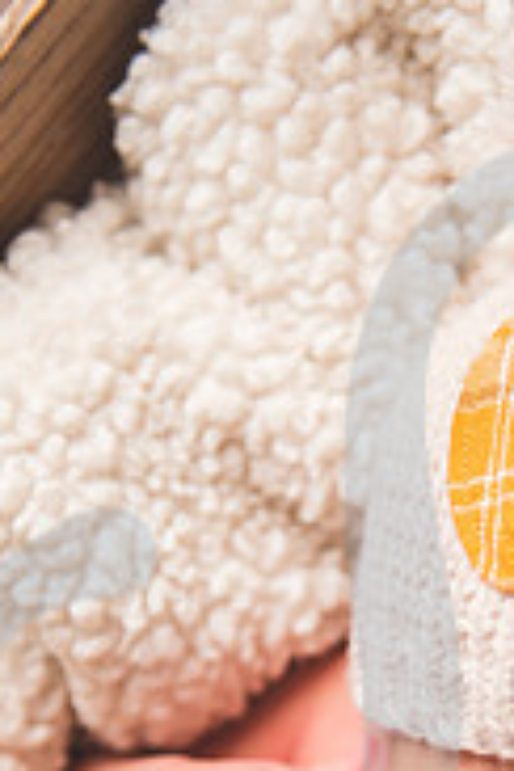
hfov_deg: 11.1
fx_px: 2634
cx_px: 485
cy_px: 847
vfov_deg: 16.2
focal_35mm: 123
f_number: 2.8
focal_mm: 50
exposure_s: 1/125
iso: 100
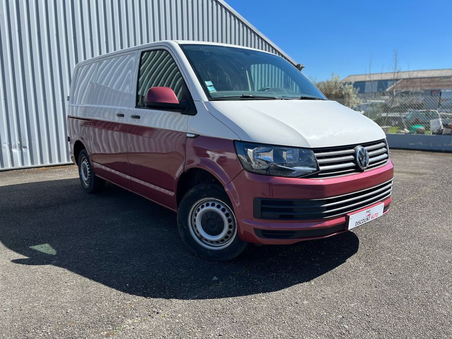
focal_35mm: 26
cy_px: 170
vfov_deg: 53.1
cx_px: 226
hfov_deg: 67.3
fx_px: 339
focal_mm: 5.1
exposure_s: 1/2309
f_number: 1.6
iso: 50
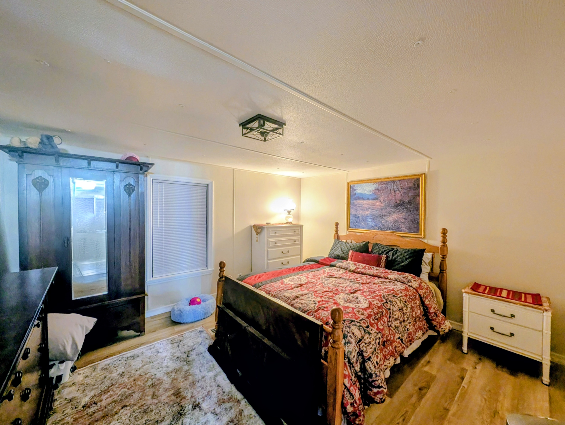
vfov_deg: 94.6
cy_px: 212
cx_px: 282
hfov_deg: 110.5
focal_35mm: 12
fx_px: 196
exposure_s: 1/24
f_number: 1.95
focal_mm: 2.23
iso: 128
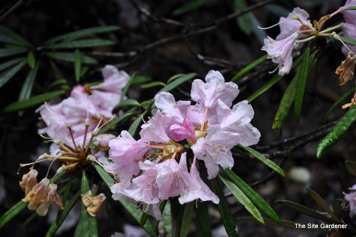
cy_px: 118
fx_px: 1556
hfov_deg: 13.1
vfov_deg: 8.7
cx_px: 178
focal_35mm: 158
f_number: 5.6
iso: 200
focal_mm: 105
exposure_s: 1/125
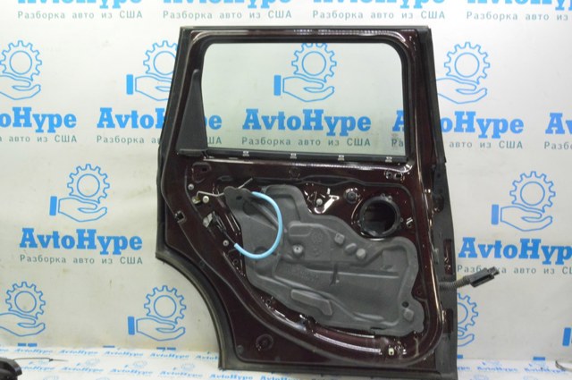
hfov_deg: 62.0
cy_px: 190
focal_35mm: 30
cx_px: 286
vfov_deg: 43.5
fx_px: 476
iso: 6400
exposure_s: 1/20
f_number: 20
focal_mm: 20
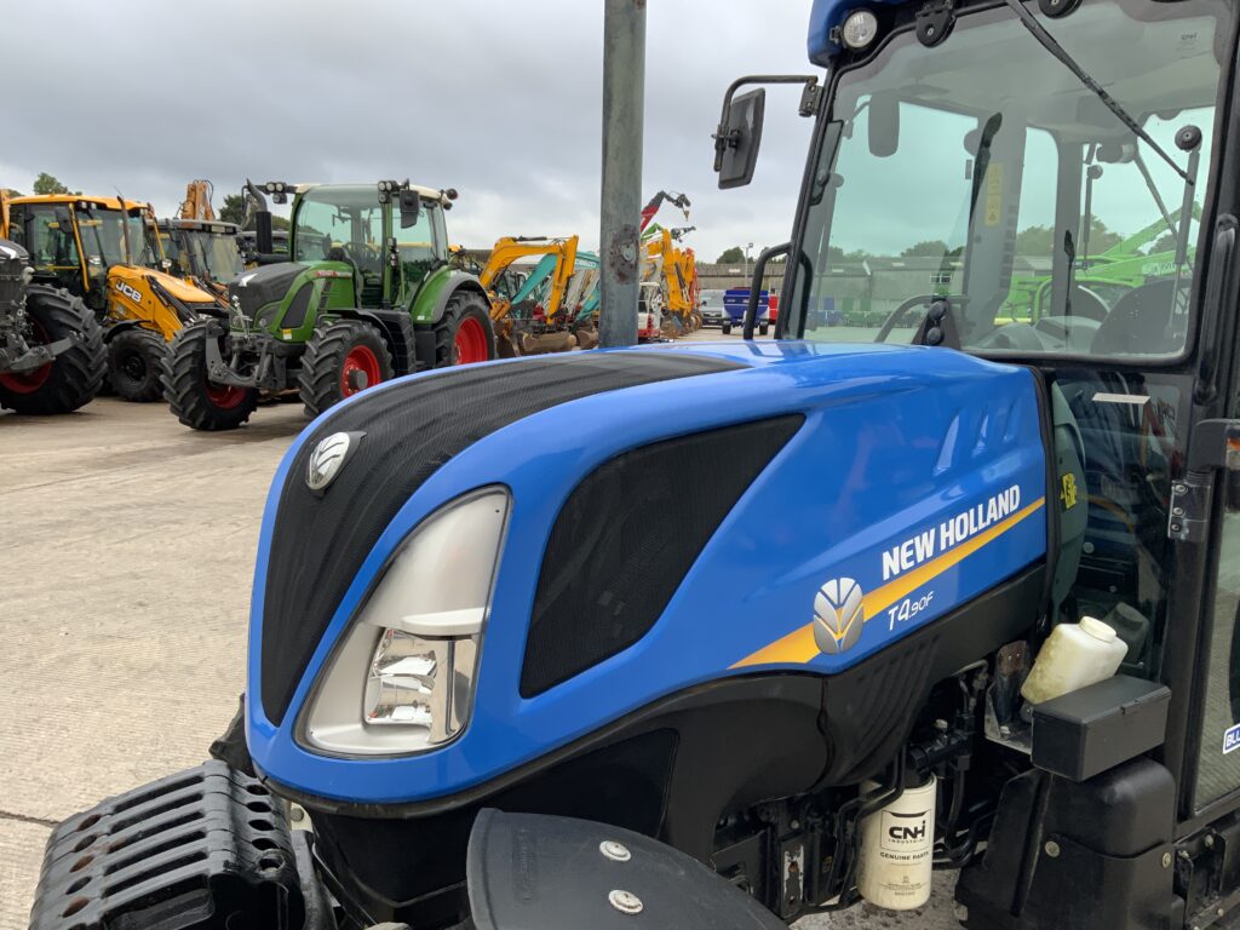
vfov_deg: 48.2
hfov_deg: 61.7
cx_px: 620
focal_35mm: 29
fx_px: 1039
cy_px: 465
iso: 16
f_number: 1.8
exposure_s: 1/370
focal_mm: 3
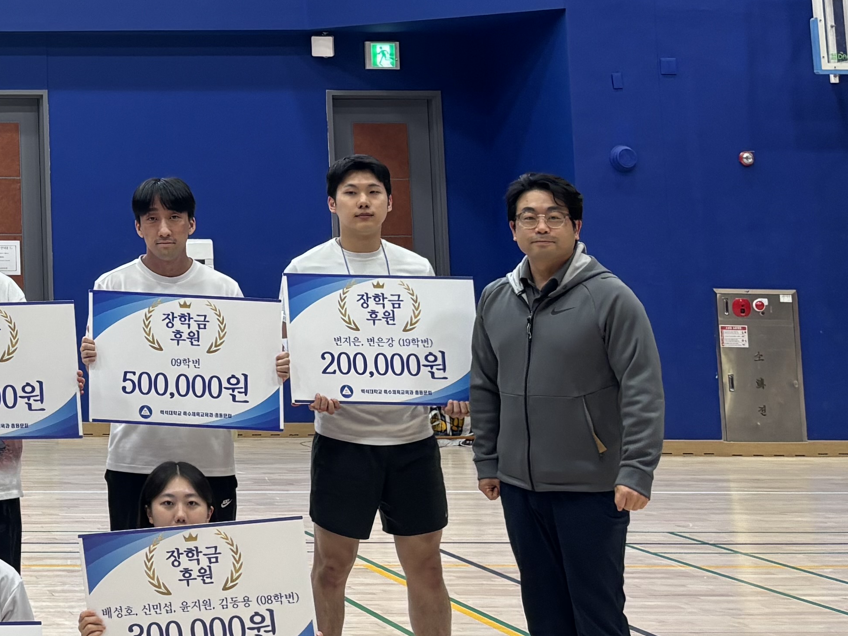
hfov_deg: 23.0
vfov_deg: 18.9
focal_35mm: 76
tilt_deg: +7.4
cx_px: -238
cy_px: 22
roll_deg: -0.3
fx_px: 1862
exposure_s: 1/60
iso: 80
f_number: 1.6
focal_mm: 5.96
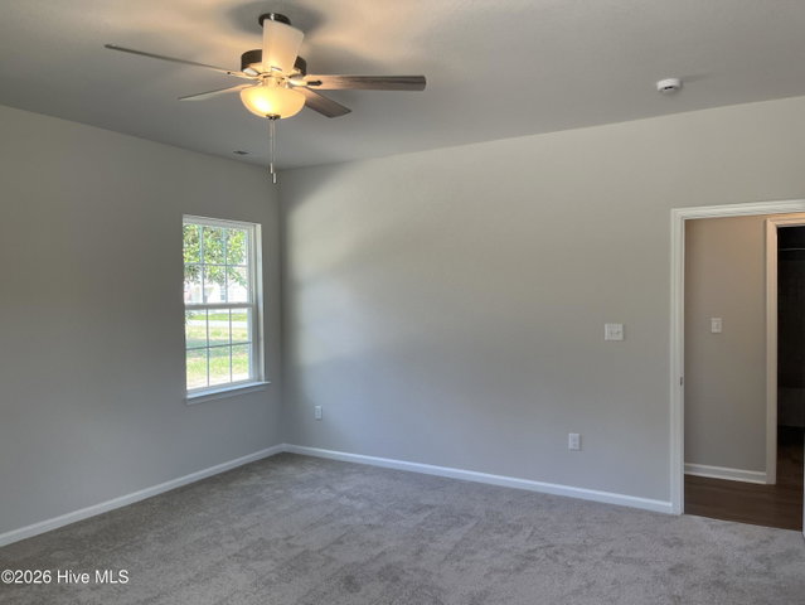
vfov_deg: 53.1
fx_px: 605
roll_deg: +0.8
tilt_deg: -1.3
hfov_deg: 67.3
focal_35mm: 26
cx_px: 402
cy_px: 302
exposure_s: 1/120
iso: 80
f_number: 1.6
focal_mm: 5.1
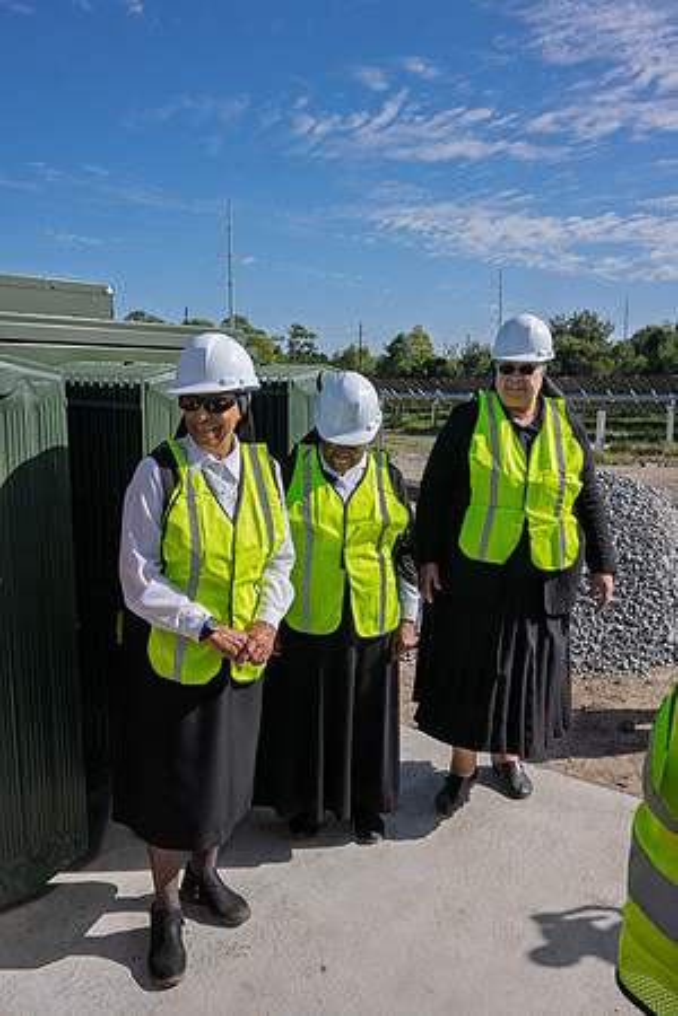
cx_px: 339
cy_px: 508
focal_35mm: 28
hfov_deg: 46.4
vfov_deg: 65.5
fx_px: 791
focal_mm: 28
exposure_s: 1/320
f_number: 13
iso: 200
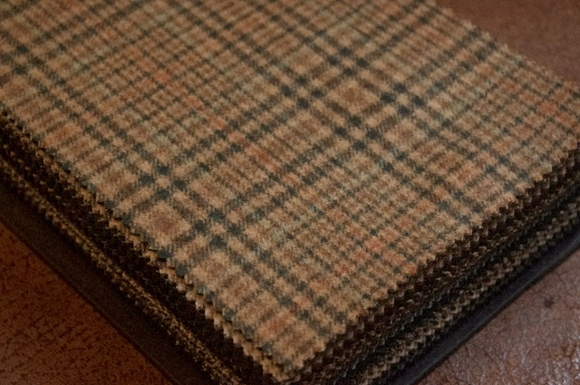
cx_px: 290
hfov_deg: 24.8
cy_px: 192
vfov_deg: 16.6
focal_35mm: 82
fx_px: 1319
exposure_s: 1/125
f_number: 8
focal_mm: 55
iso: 6400
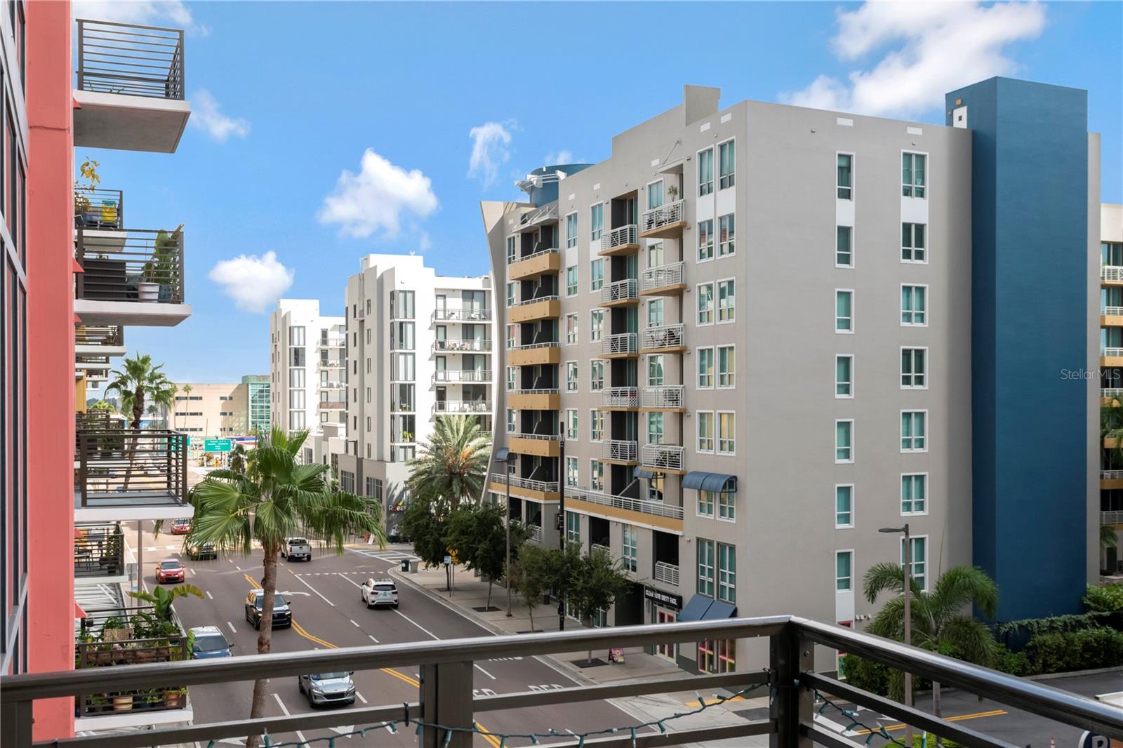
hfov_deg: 53.1
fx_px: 1123
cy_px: 374
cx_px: 562
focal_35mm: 36
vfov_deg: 36.9
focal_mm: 24
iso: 800
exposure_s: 1/640
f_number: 8
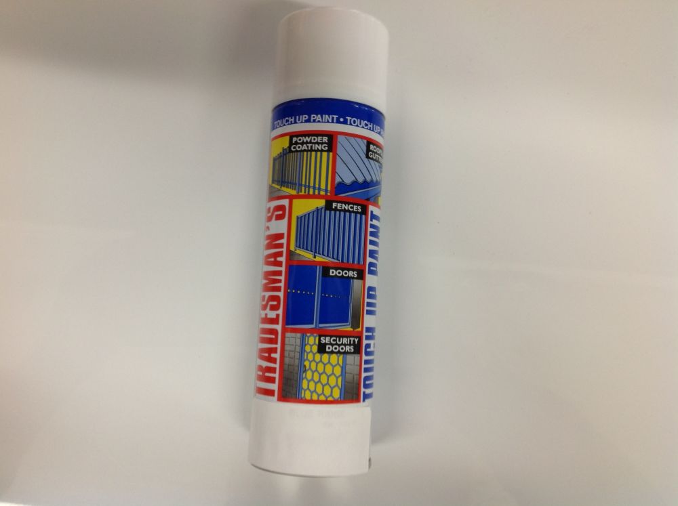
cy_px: 253
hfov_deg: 52.7
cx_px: 339
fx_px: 685
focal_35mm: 35
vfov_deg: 40.6
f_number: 2.4
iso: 64
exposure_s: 1/24
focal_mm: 4.28
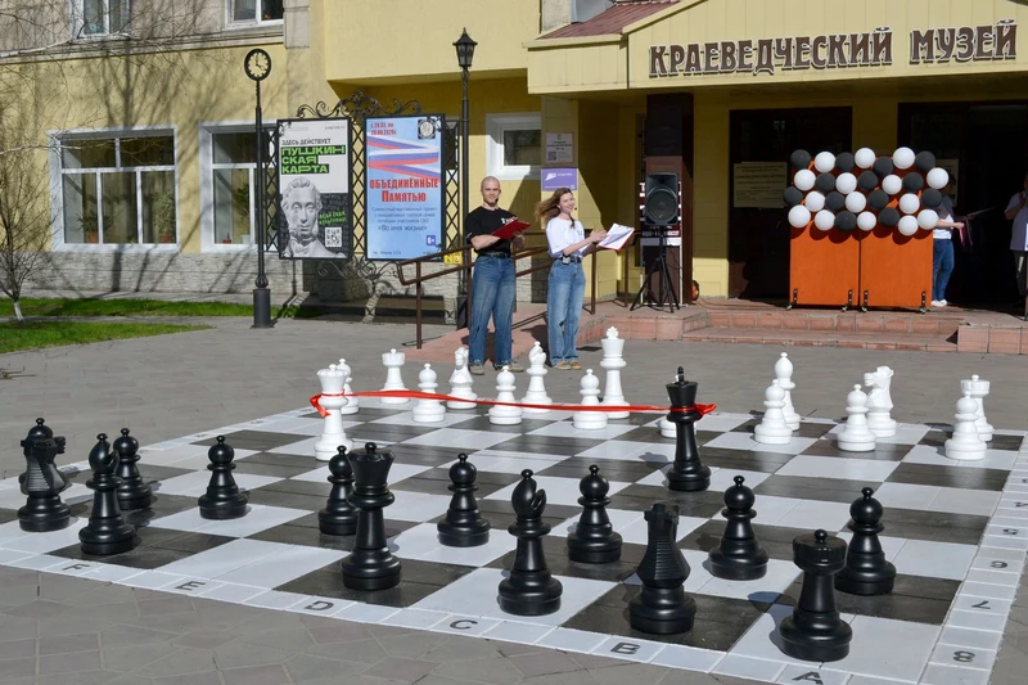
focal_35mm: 45
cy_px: 342
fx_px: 1285
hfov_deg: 43.6
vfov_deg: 29.9
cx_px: 514
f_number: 7.1
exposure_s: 1/2000
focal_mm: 30
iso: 360
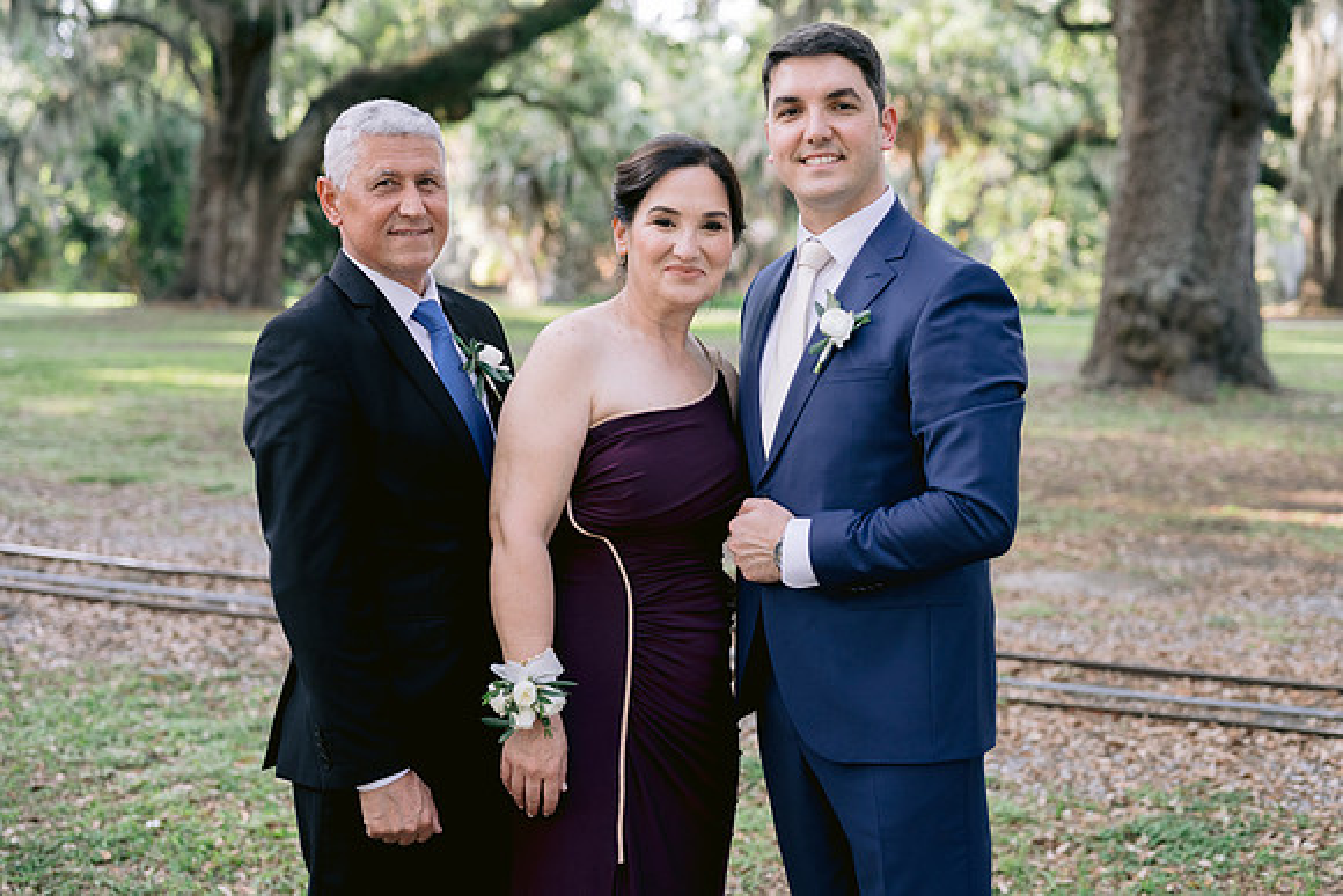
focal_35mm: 54
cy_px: 472
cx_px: 730
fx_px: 2033
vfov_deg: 24.9
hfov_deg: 36.5
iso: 400
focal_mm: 50
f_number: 2.8
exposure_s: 1/320
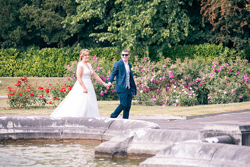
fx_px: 1077
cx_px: 125
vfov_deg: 8.9
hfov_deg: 13.2
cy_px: 84
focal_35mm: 155
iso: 80
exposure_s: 1/320
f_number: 3.5
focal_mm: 155
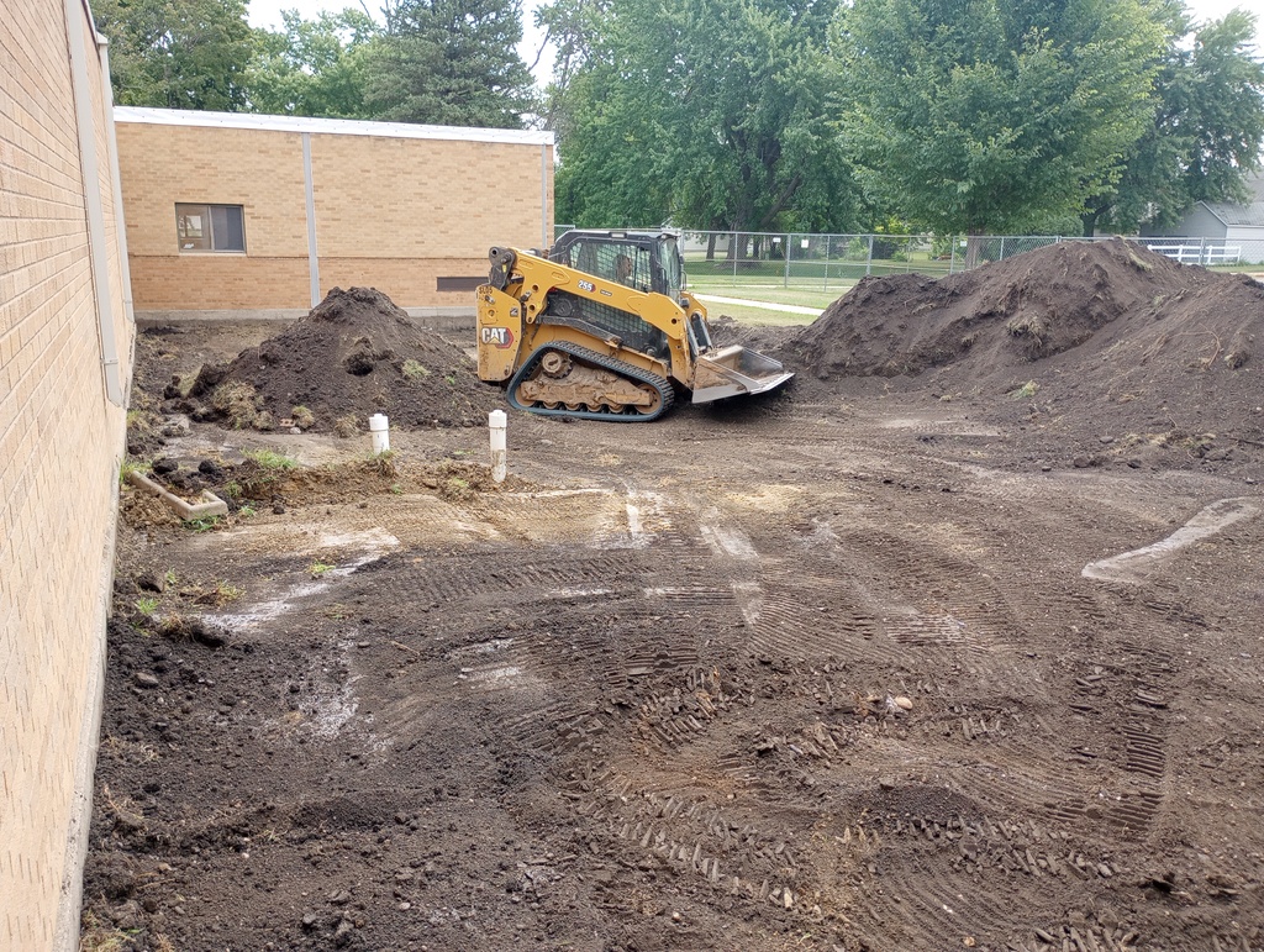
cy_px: 476
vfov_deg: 49.9
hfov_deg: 63.4
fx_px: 1024
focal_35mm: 28
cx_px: 632
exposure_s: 1/120
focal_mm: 4.27
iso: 119
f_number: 1.8
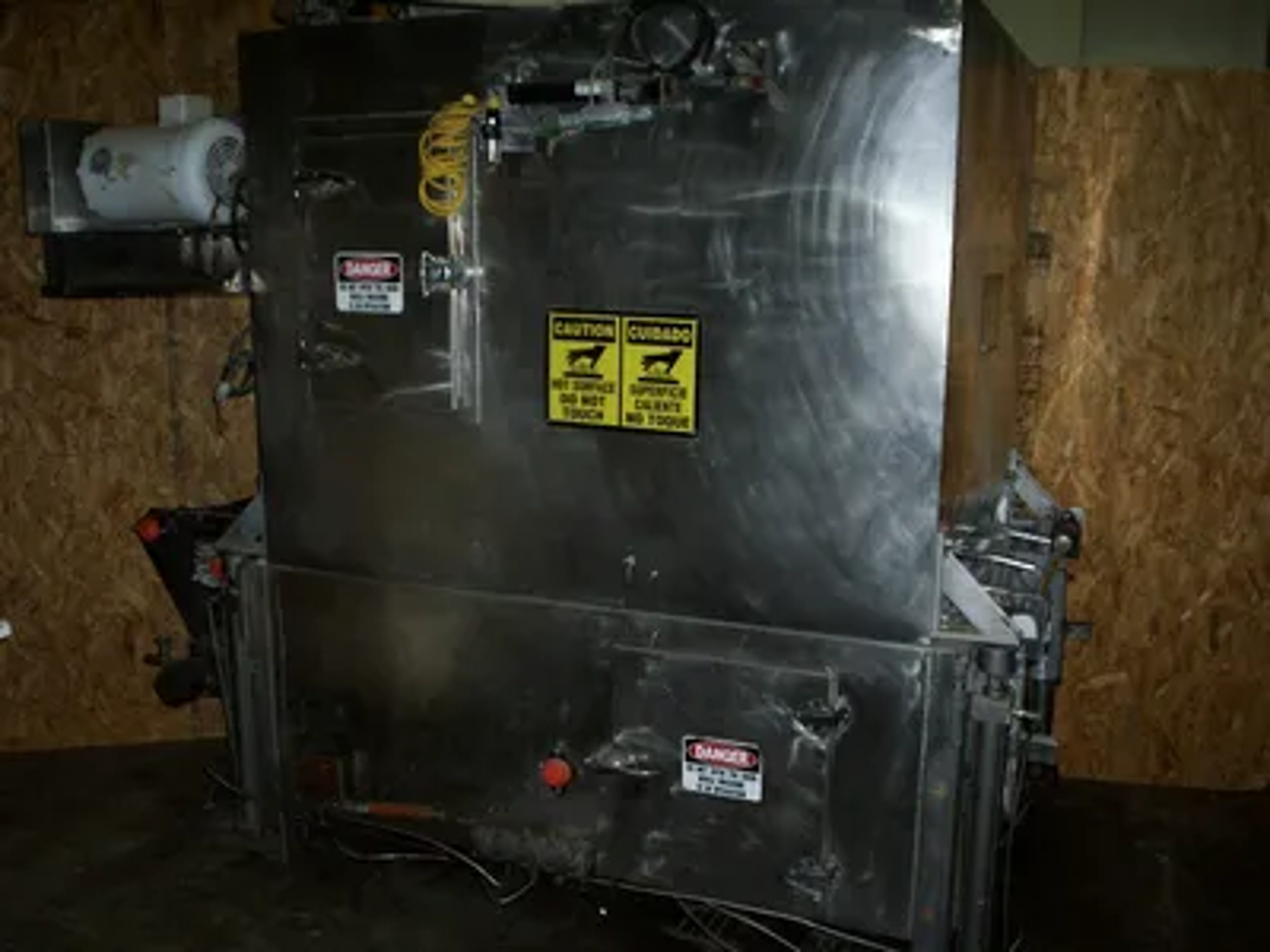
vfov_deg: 39.7
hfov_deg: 51.4
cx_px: 635
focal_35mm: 36
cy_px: 476
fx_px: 1321
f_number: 4.5
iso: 140
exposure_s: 1/64
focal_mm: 5.9
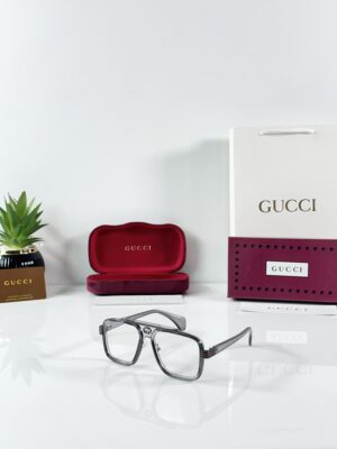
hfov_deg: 30.3
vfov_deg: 39.7
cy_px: 224
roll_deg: +0.5
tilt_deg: -7.0
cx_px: 168
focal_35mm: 48
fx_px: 623
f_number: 1.78
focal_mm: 6.86
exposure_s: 1/100
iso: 80
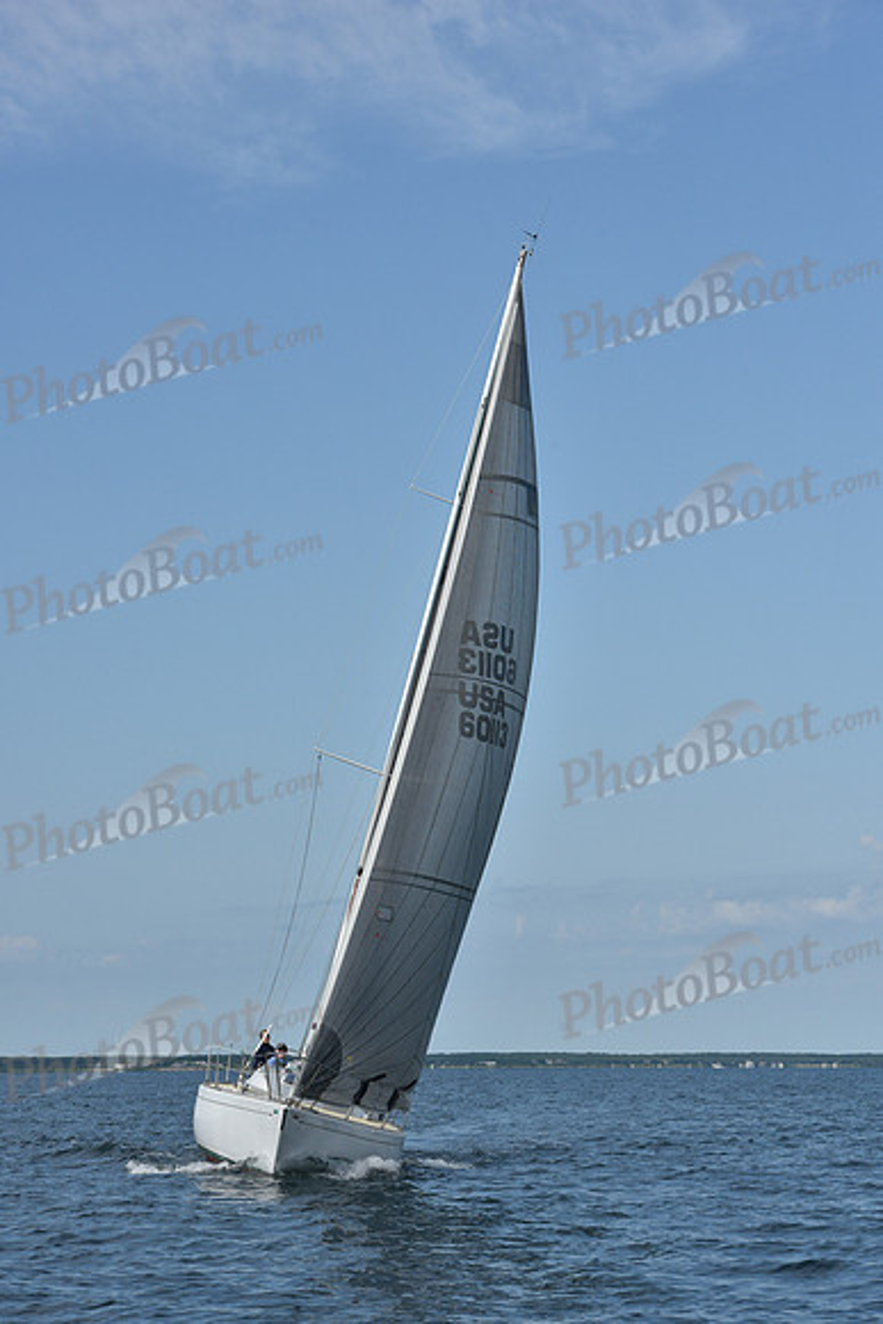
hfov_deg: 13.7
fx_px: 3677
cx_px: 442
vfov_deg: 20.4
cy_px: 662
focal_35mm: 100
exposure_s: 1/1250
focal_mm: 100
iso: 320
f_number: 10
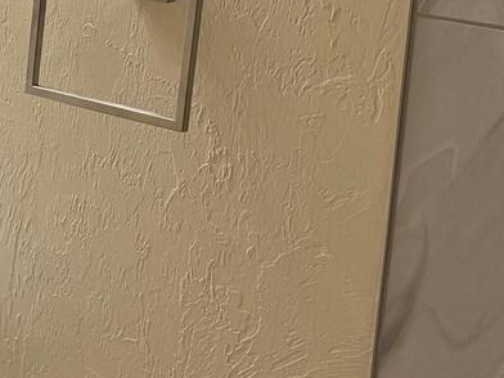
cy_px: 76
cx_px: -166
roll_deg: +0.4
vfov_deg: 15.0
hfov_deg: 18.5
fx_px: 1427
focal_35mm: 98
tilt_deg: -14.9
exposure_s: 1/120
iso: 80
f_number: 1.78
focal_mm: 6.76
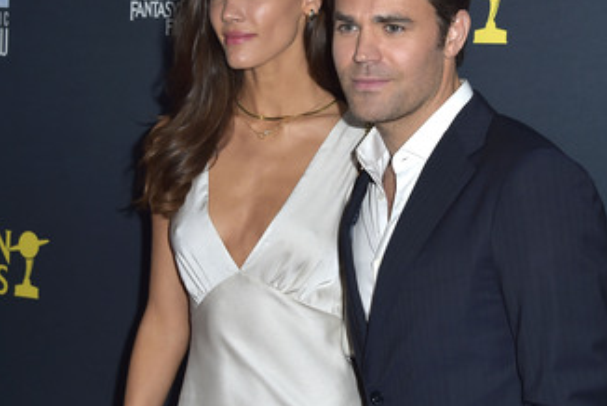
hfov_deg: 25.3
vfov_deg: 17.1
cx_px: 356
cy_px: 153
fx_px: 1350
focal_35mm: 80
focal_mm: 58
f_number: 6.3
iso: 250
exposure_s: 1/250
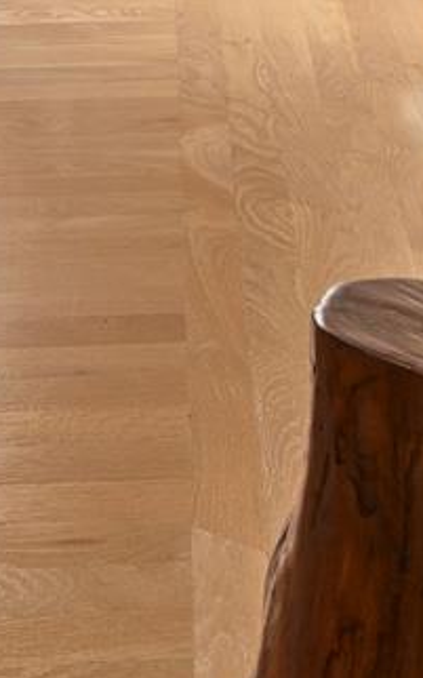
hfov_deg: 8.0
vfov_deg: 17.8
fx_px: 1569
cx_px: -1307
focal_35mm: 85
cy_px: -644
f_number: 11
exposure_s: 1/1.25
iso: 200
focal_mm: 14
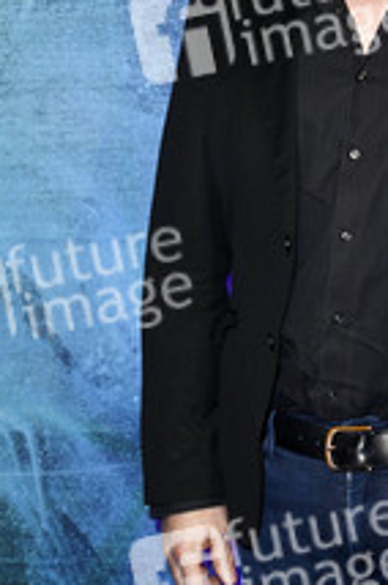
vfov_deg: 17.6
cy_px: 156
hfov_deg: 11.7
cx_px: 350
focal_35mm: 116
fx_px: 1881
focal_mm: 62
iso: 1250
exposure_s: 1/250
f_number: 5
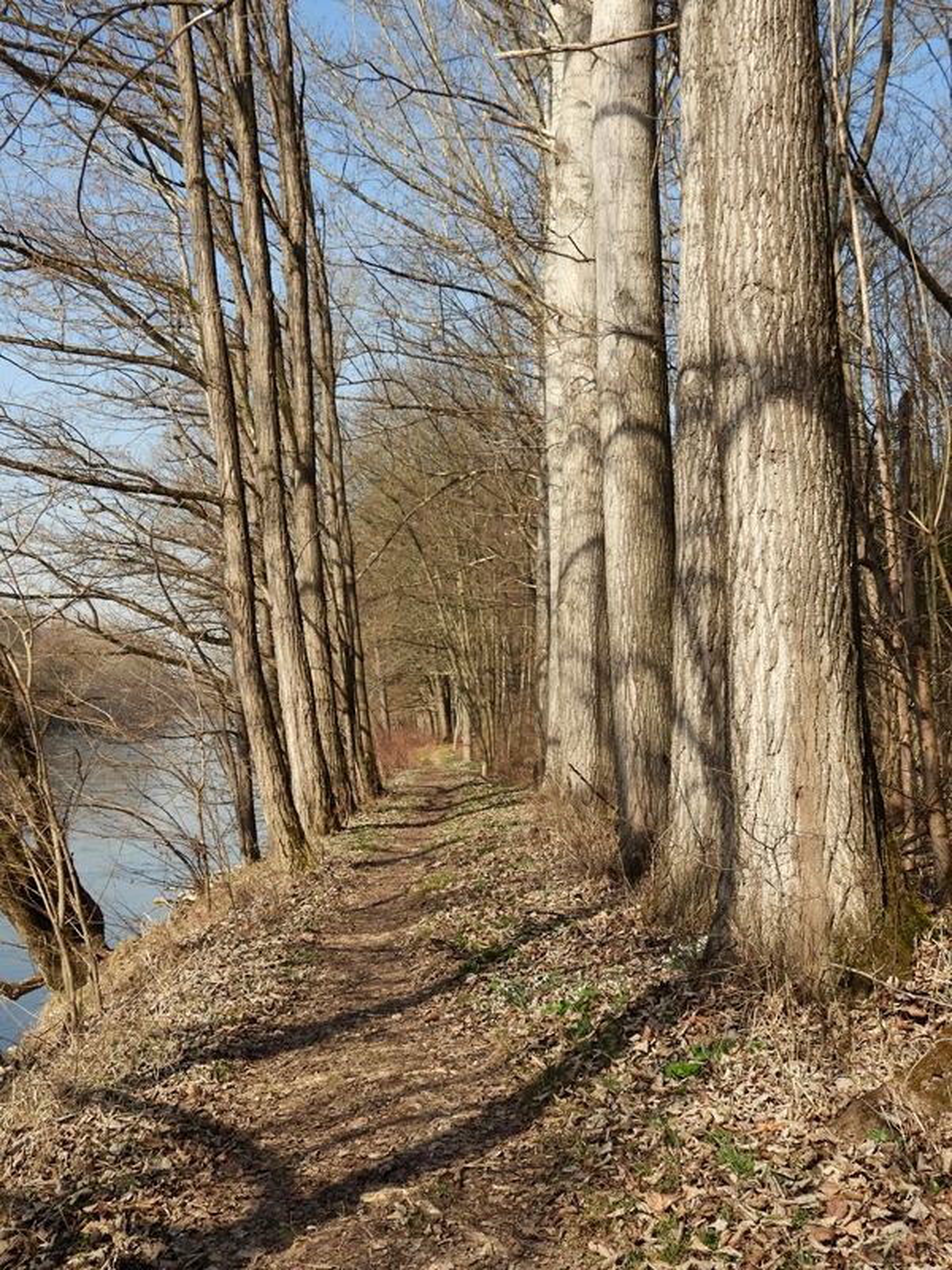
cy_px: 635
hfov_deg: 33.6
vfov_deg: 43.9
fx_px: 1577
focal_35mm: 43
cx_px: 476
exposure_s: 1/1000
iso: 100
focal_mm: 7.7
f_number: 3.2
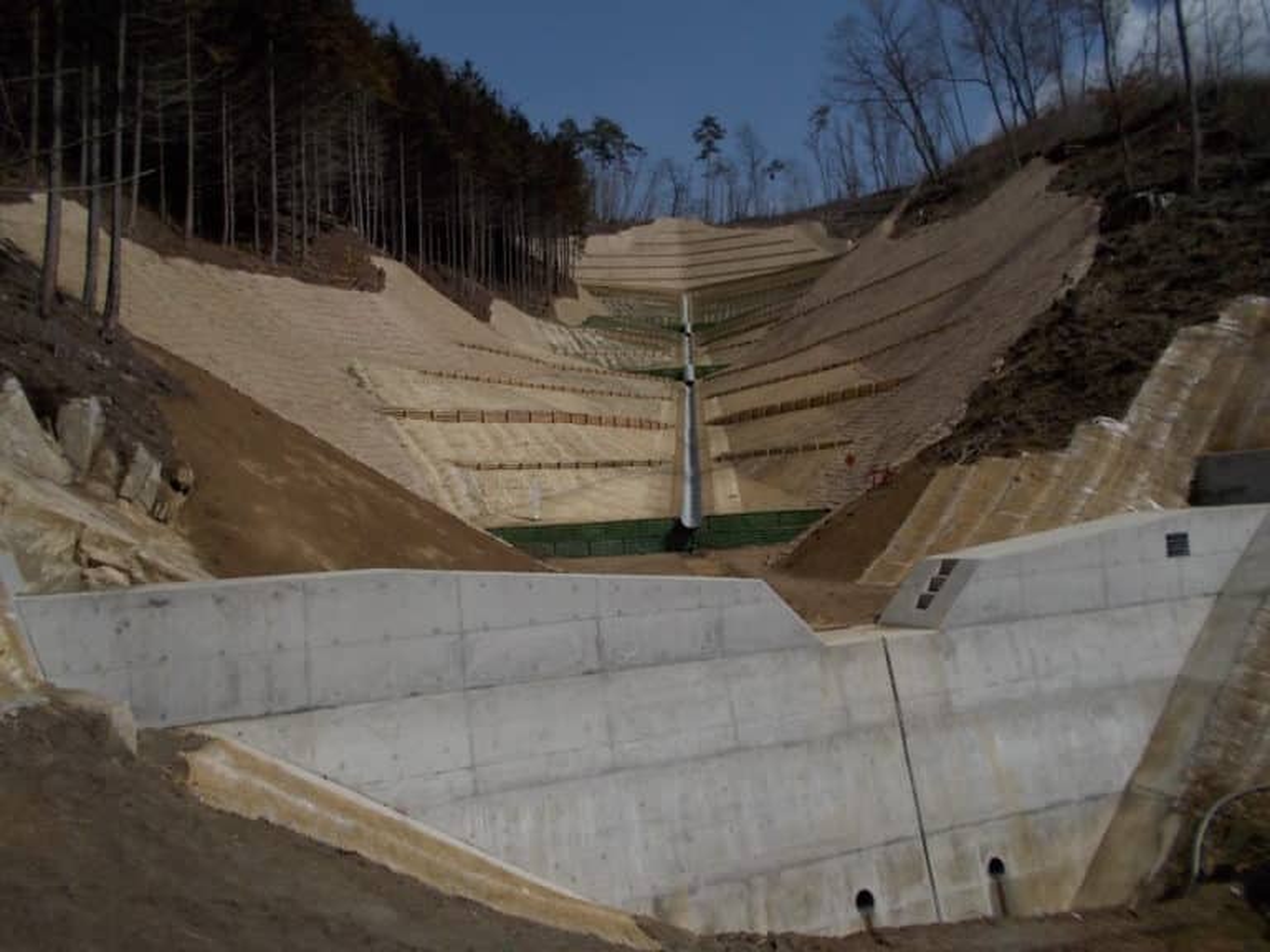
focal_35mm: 29
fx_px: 1064
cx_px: 635
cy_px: 476
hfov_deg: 61.7
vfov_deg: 48.2
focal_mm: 4.1
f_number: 3.3
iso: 80
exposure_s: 1/2000
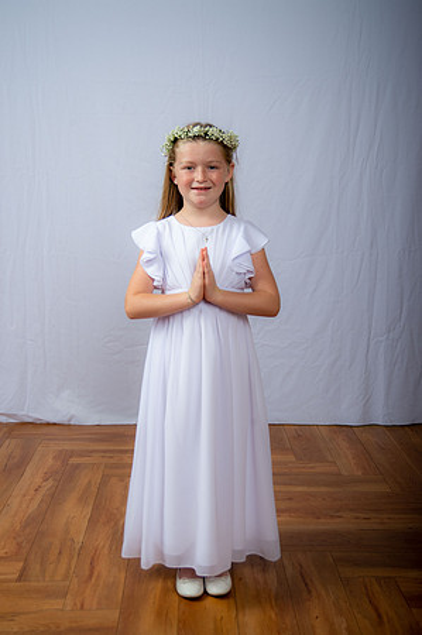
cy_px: 318
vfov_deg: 41.2
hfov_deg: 28.0
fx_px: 846
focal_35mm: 48
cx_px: 211
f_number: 6.3
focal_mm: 48
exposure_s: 1/200
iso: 250
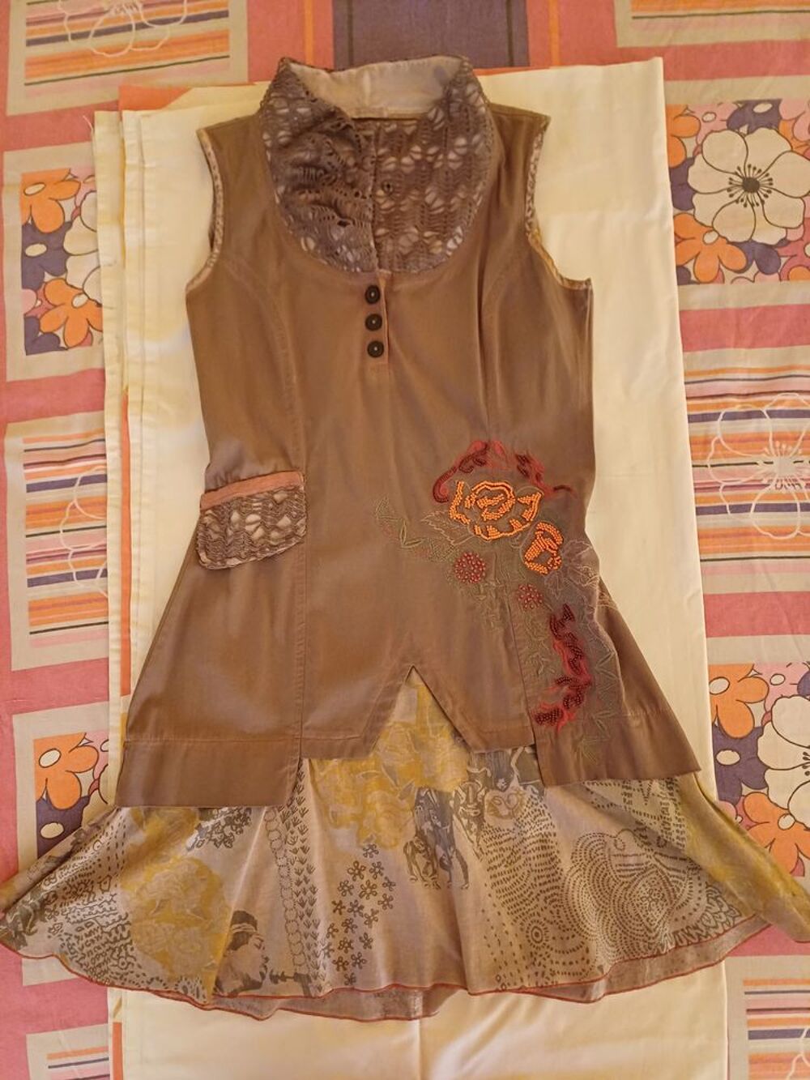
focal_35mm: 25
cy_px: 540
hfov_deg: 54.9
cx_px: 405
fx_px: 780
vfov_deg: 69.4
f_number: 1.8
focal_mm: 4.65
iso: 640
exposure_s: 1/25
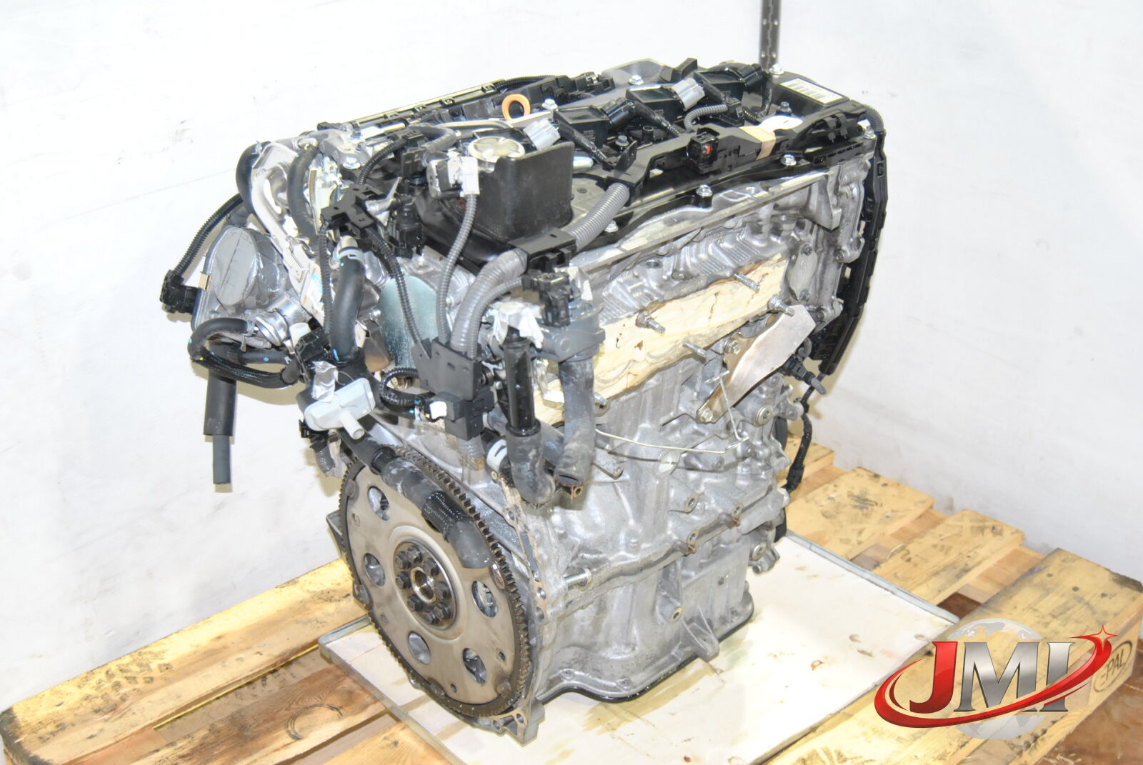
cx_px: 572
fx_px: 1335
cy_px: 382
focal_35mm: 42
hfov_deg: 46.3
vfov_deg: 32.0
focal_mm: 28
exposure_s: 1/60
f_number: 5
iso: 800
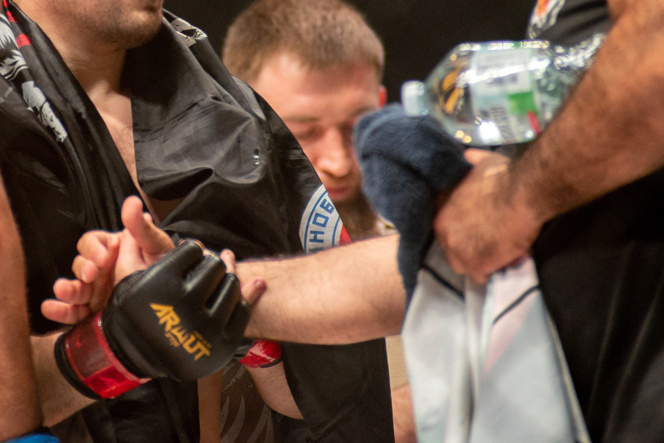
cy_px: 9
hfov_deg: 5.3
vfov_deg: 3.5
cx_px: 103
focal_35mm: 392
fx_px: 7233
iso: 2000
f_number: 4
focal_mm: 200
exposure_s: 1/1000
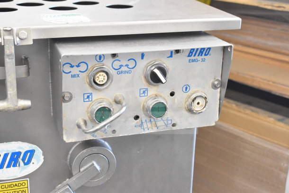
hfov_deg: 36.9
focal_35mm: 54
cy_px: 96
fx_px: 434
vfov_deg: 25.1
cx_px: 144
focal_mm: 36
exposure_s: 1/160
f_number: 6.3
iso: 6400
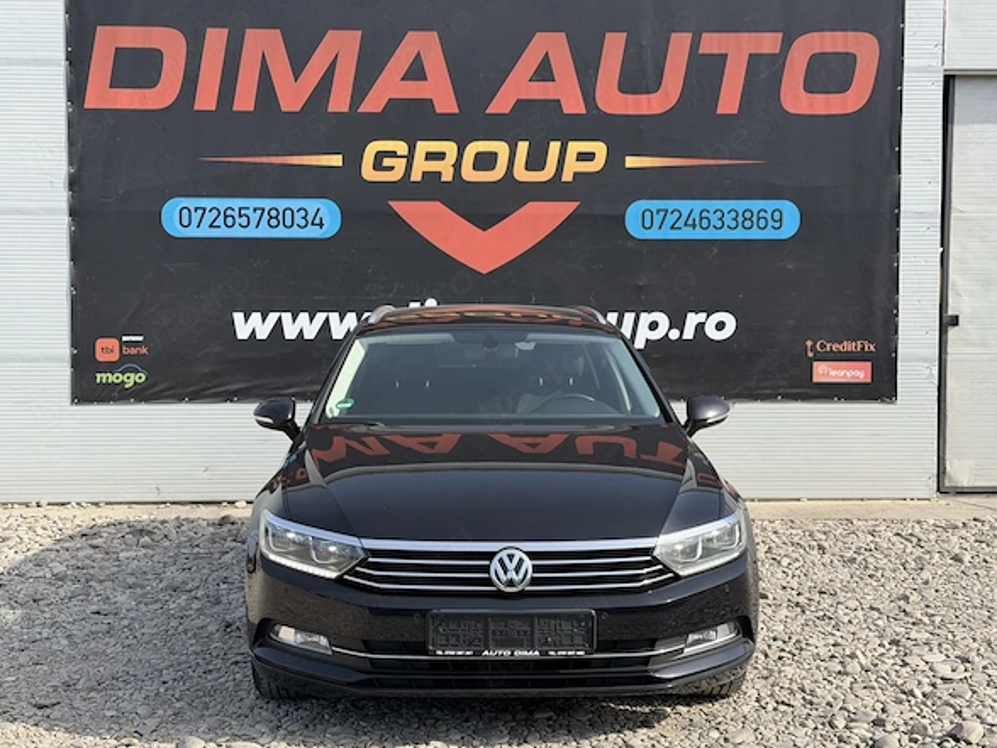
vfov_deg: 29.7
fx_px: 1411
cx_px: 495
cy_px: 370
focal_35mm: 49
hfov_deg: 38.9
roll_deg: +0.3
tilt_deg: -2.7
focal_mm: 6.76
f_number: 1.78
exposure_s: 1/2667
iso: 80
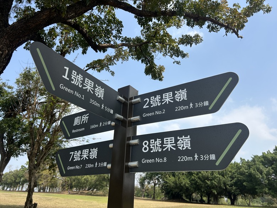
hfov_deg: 67.3
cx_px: 138
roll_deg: -2.4
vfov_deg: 53.1
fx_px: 208
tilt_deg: +23.7
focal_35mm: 26
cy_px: 104
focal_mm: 5.7
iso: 50
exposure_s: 1/3356
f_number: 1.5
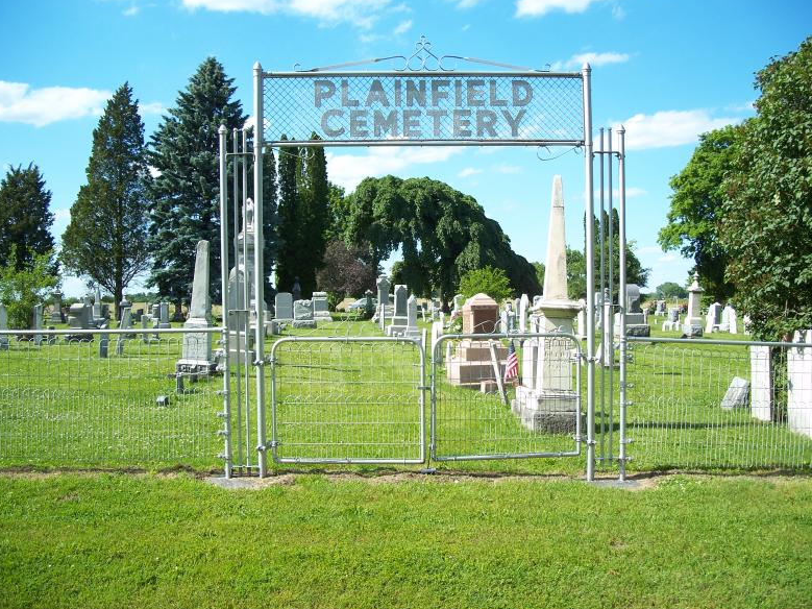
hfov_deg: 49.0
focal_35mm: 38
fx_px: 891
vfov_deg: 37.7
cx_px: 412
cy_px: 303
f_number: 2.8
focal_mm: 7.8
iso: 64
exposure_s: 1/640
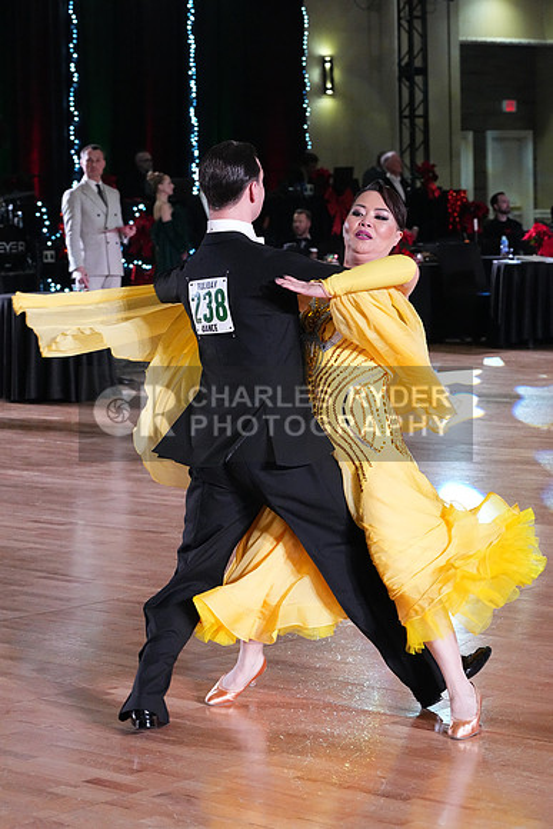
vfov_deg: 20.6
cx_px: 276
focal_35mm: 99
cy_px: 414
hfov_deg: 13.8
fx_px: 2280
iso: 10000
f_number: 7.1
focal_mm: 99
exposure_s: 1/400
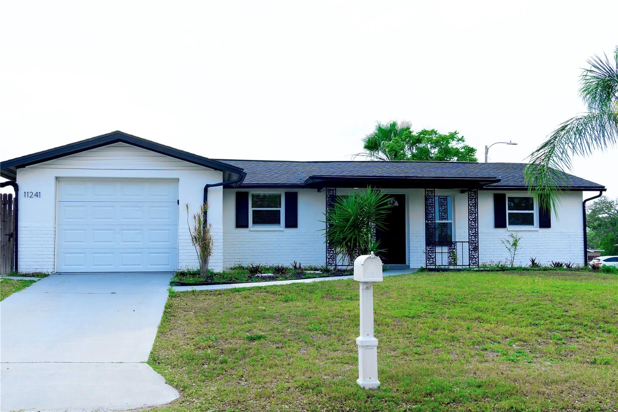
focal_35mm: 39
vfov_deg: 34.2
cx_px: 309
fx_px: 669
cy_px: 206
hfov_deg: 49.6
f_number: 8
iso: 100
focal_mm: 26
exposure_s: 1/60
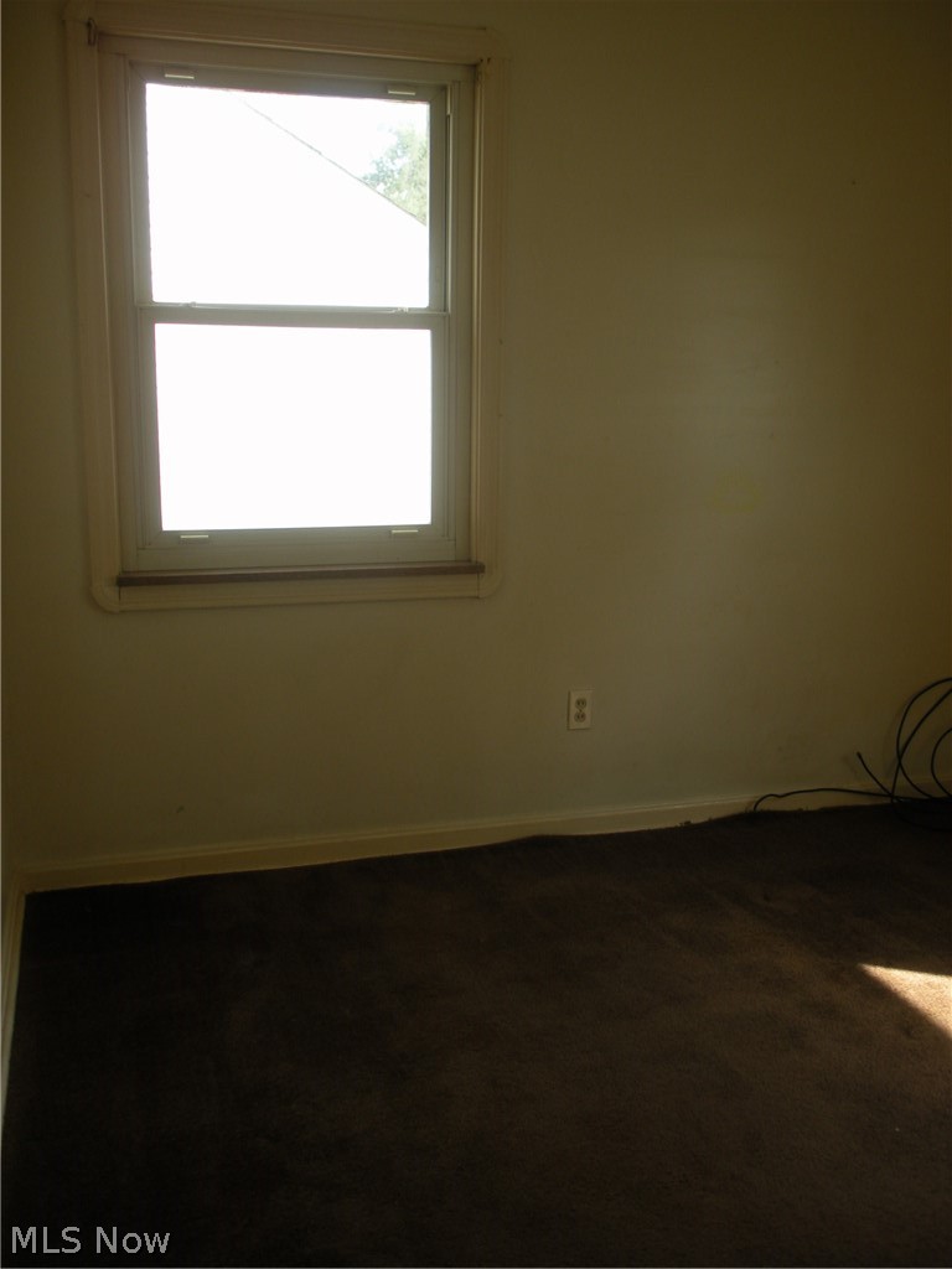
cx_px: 476
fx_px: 1283
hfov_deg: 40.7
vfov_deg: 52.6
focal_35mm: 35
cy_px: 634
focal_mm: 6.3
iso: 64
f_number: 3.5
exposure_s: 1/81.6
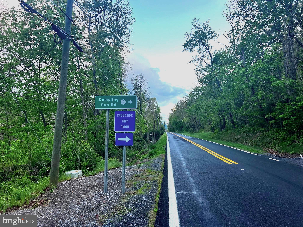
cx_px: 152
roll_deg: -1.1
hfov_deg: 67.3
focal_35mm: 26
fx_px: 228
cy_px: 114
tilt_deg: +4.9
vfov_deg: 53.1
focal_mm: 5.7
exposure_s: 1/121
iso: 64
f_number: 1.5
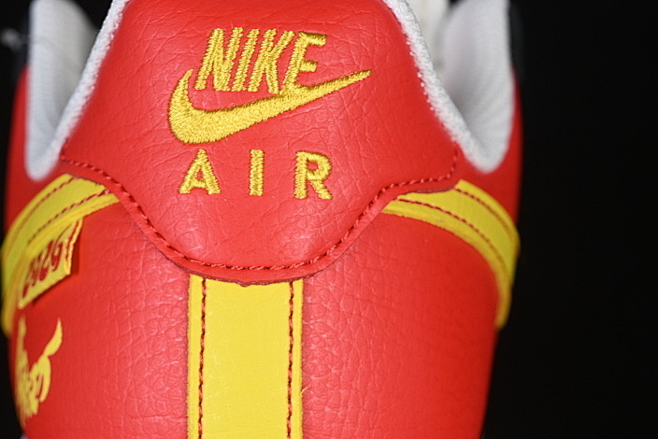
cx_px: 266
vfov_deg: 11.9
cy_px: 326
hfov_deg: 17.8
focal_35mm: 115
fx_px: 2103
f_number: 7.1
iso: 160
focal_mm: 50
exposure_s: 1/80
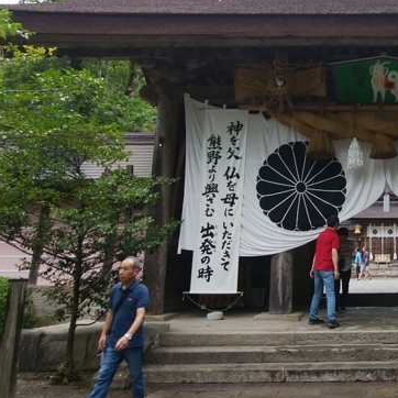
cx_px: 394
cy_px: 117
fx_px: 559
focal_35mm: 43
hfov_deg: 35.6
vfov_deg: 38.5
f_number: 2
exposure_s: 1/60
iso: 40
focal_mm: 3
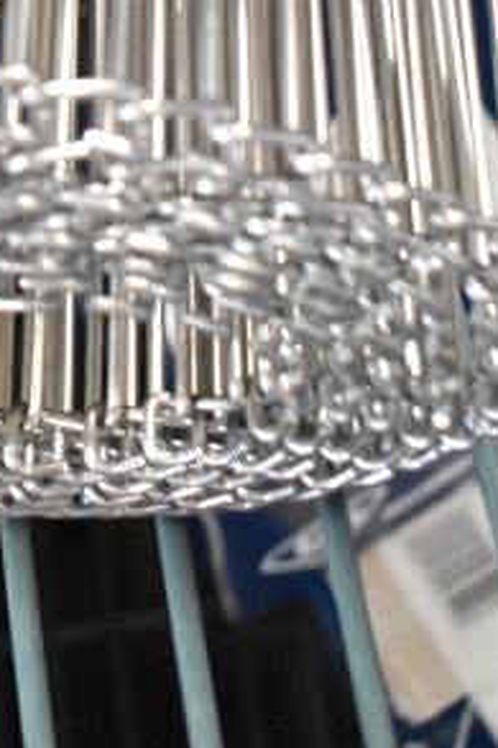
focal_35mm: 103
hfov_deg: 13.1
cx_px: -15
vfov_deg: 17.7
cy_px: -387
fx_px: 2140
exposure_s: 1/125
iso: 6400
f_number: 5.6
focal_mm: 22
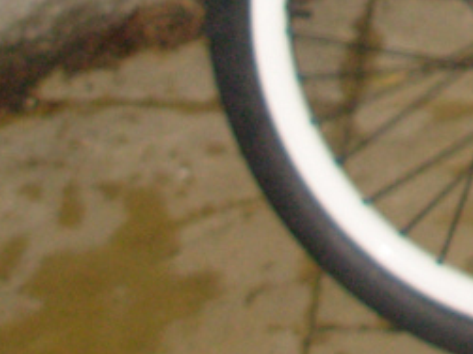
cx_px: 741
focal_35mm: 155
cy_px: -275
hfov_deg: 12.1
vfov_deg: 9.2
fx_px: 2117
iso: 112
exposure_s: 1/71.8
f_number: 2.9
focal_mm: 6.3
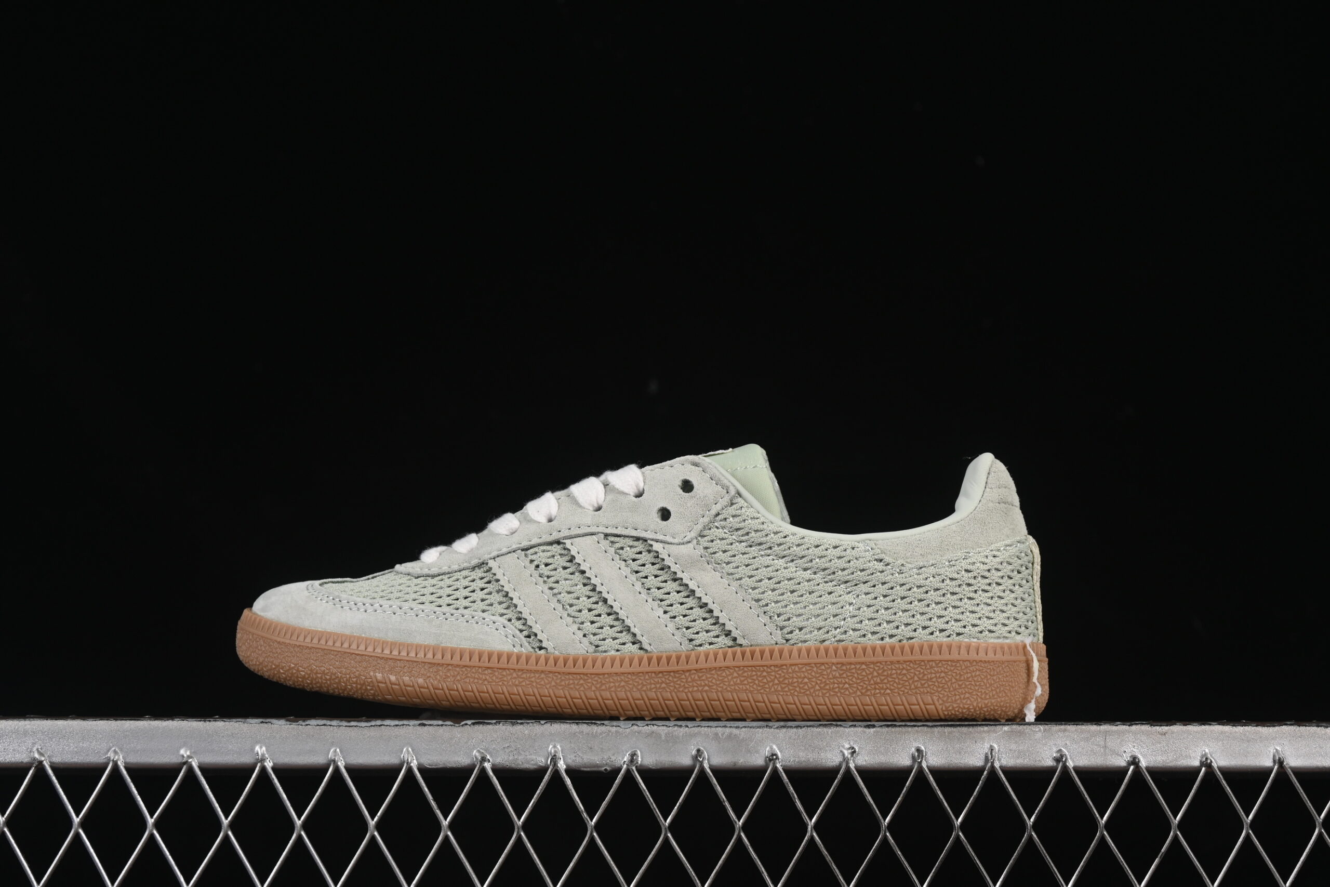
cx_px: 665
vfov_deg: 18.2
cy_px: 444
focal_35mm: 75
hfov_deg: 27.0
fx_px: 2771
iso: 160
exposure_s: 1/80
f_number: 8
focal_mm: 50
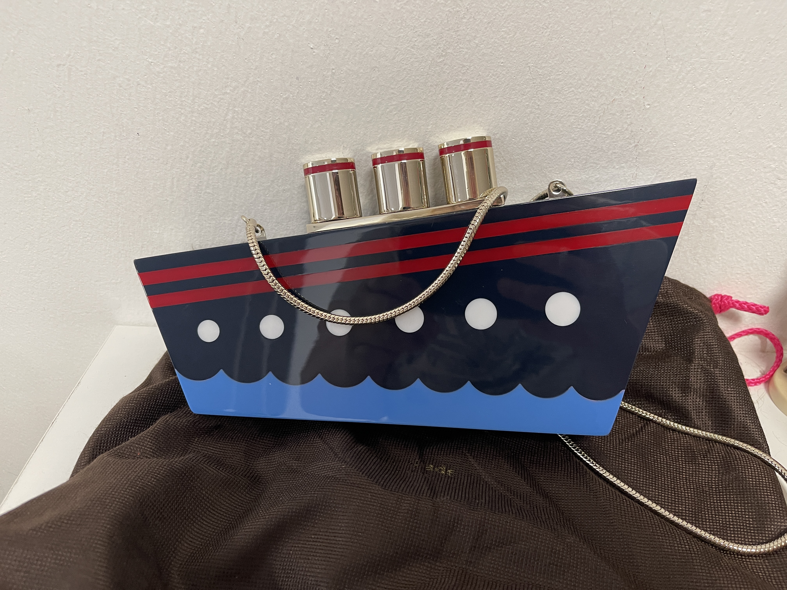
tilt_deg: -37.9
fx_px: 568
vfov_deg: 54.9
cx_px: 394
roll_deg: -2.2
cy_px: 295
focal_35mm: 25
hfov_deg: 69.4
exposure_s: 1/50
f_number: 1.6
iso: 200
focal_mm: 5.1
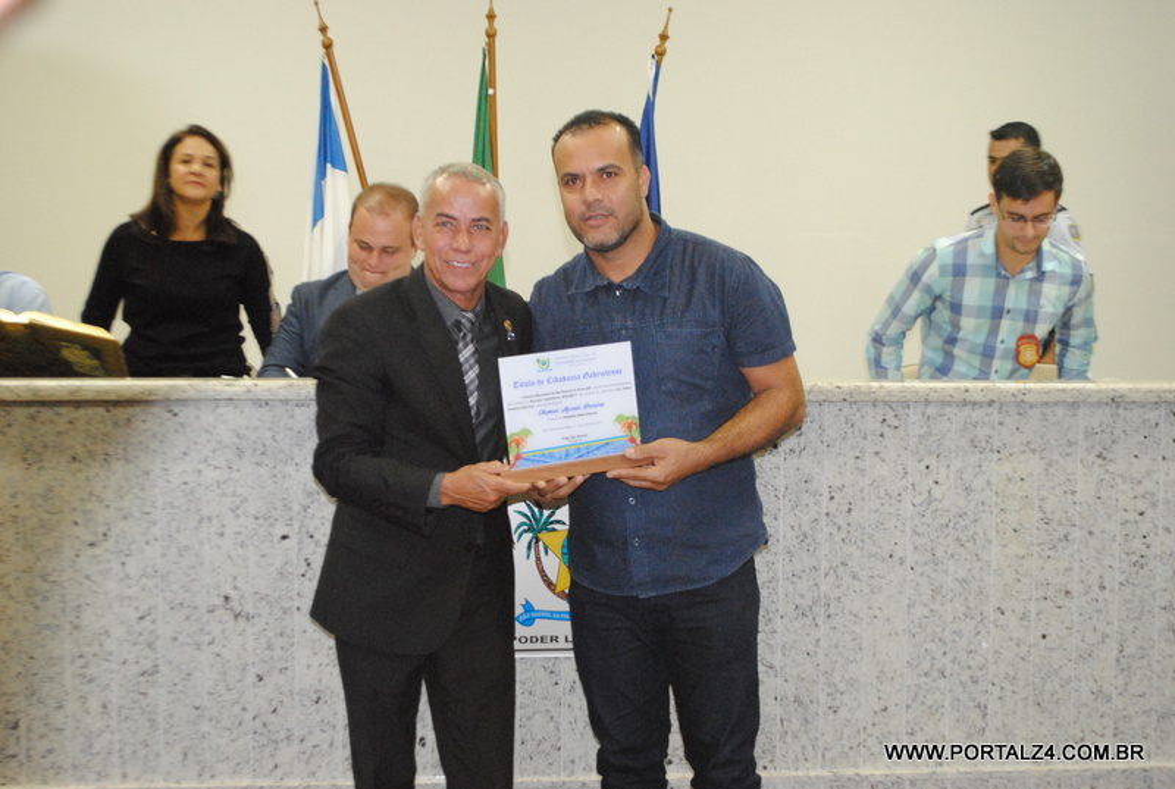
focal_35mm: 51
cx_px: 588
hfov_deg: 38.8
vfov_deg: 26.6
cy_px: 394
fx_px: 1668
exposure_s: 1/40
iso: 1600
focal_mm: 34
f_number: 5
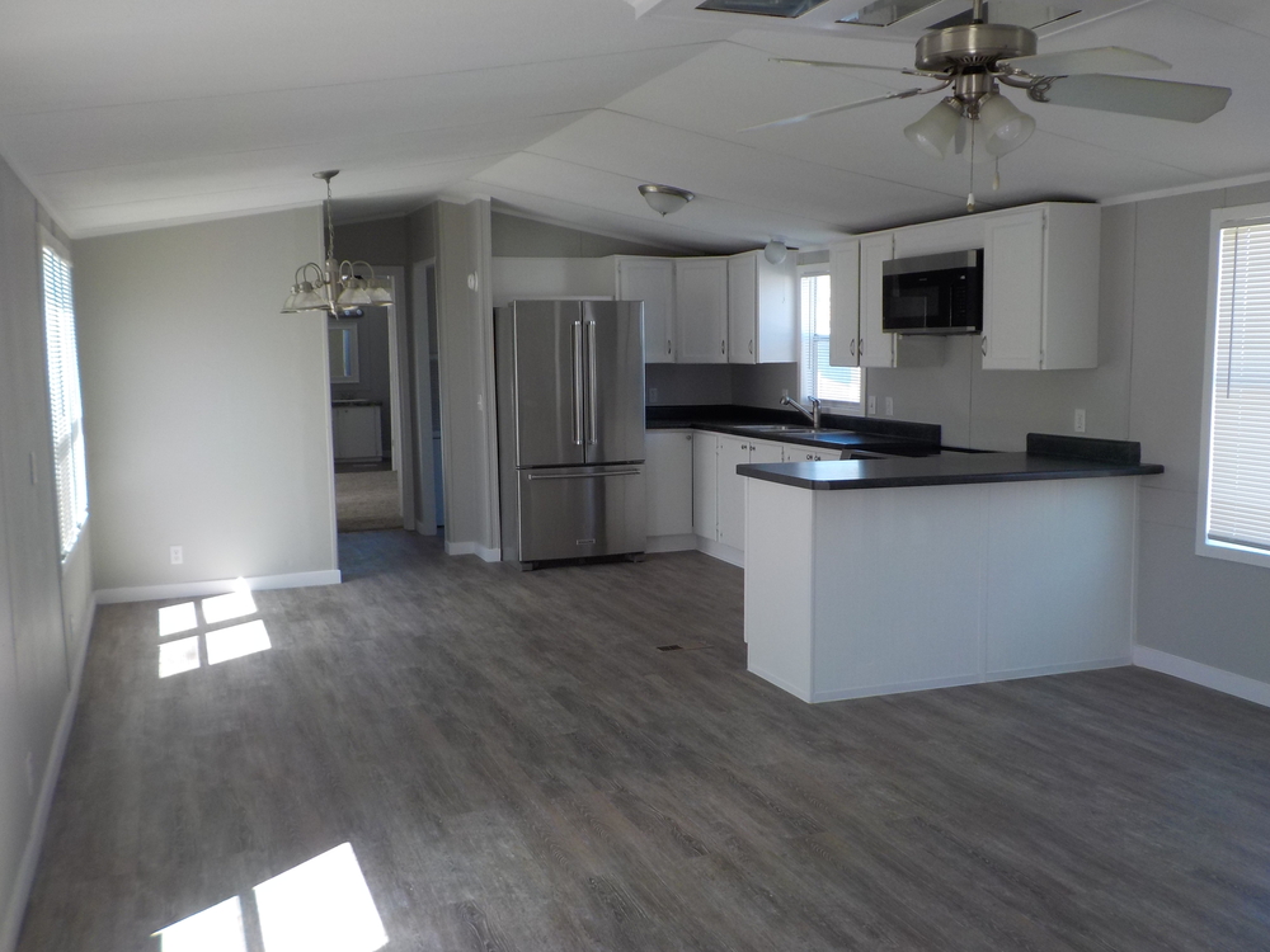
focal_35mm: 30
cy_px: 476
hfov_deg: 60.0
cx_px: 635
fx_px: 1101
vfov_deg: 46.8
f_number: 3.3
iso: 125
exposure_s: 1/100
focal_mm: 4.1
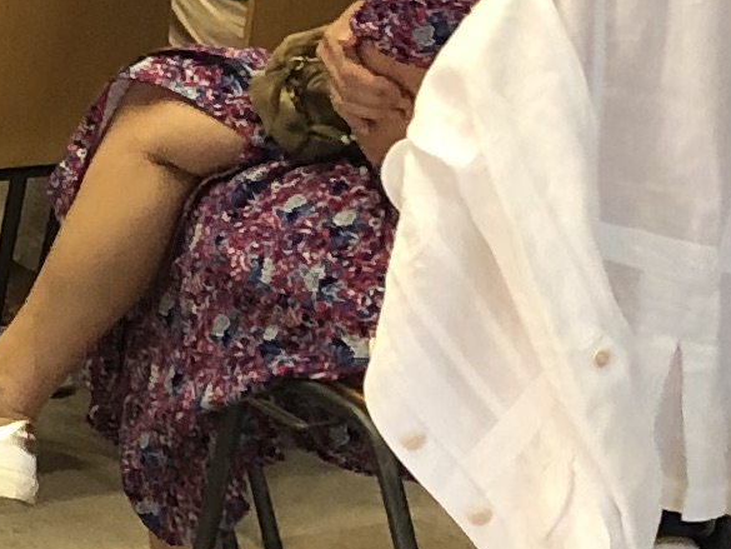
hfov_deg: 9.5
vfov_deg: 7.4
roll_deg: -1.3
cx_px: -791
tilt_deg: -2.1
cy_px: -514
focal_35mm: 193
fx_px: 4076
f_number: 1.8
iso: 50
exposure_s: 1/17
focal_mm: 3.99
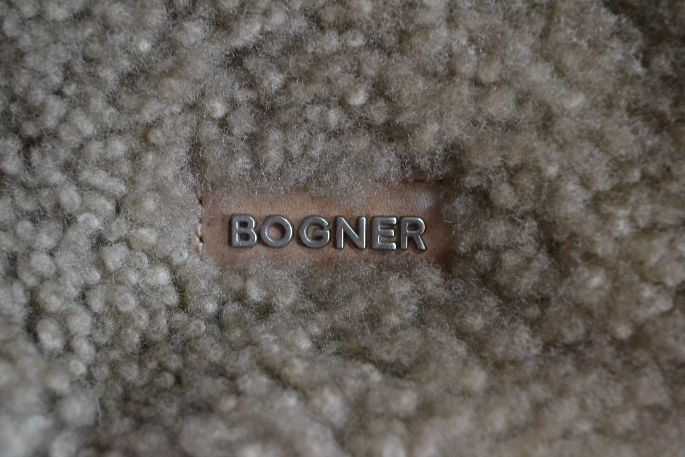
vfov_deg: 25.1
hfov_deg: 36.9
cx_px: 342
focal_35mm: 54
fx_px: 1027
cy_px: 228
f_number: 5
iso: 3200
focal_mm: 36
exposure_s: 1/40
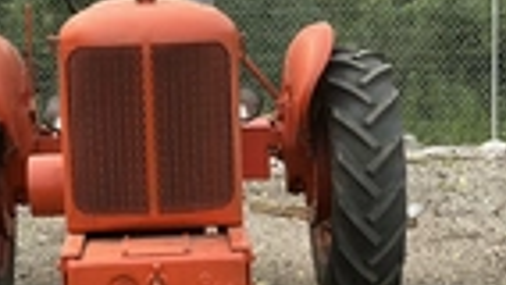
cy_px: 217
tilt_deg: -10.2
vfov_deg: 14.0
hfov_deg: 24.7
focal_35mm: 86
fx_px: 1154
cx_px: 210
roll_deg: +0.8
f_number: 1.8
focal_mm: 3
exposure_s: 1/719
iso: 25
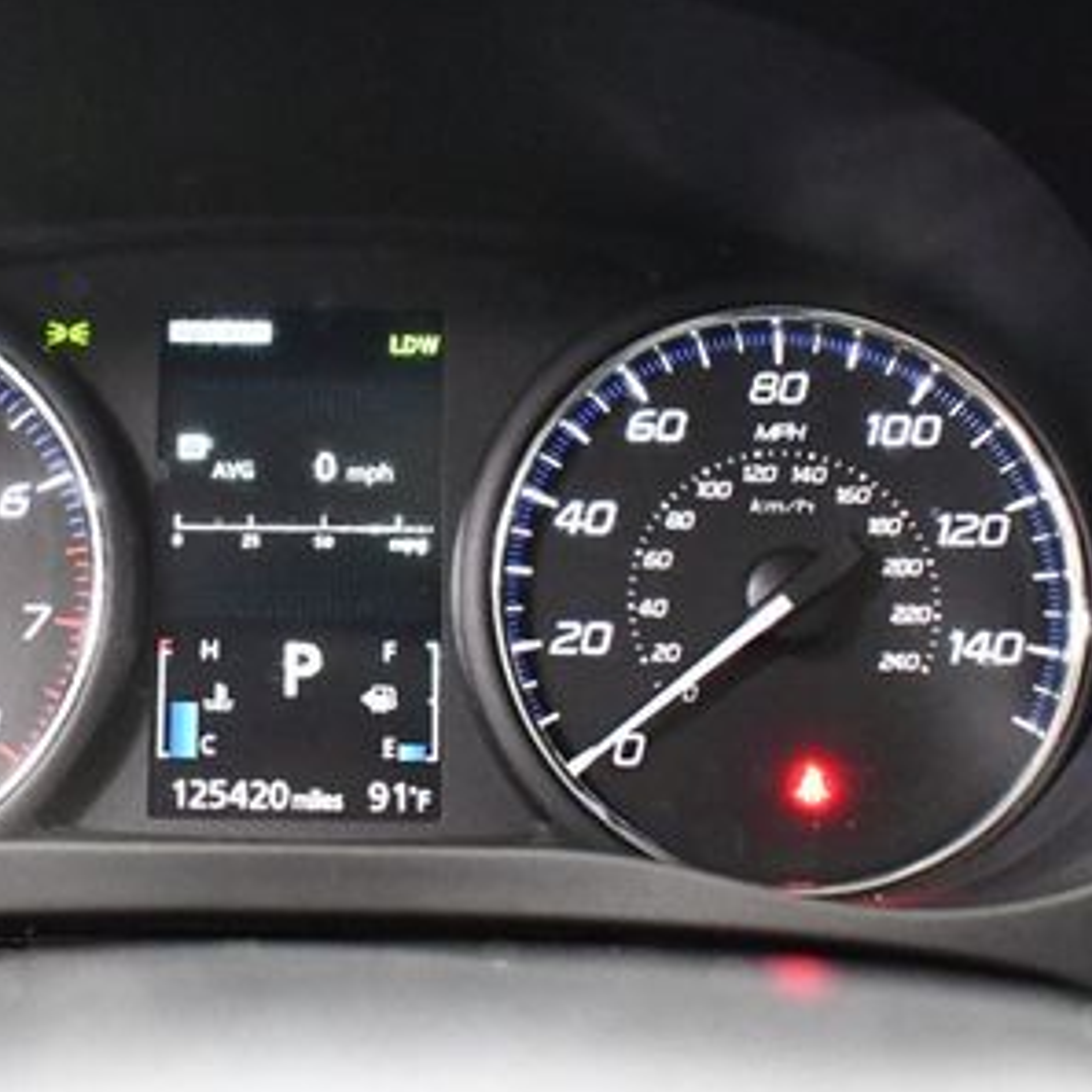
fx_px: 2356
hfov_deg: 25.8
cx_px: 272
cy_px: 471
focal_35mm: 66
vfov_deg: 26.1
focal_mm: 18
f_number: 3.5
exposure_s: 1/60
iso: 8000
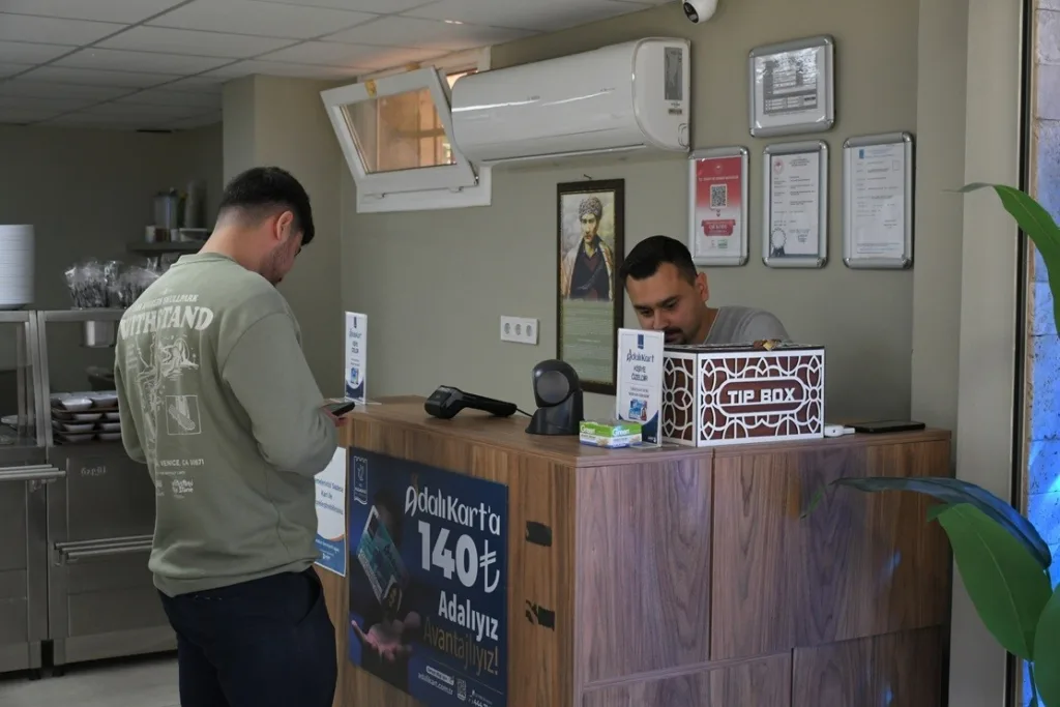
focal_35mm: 48
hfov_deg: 41.1
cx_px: 530
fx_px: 1413
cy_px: 354
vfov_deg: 28.1
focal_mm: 32
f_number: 4
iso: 1250
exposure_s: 1/250
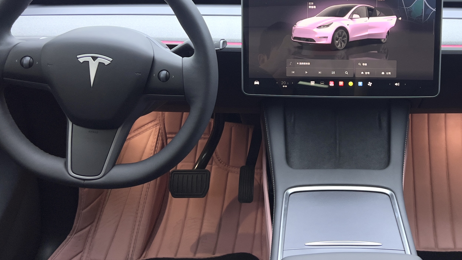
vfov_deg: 25.8
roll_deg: -0.9
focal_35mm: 46
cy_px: 83
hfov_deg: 43.6
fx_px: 564
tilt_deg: -20.6
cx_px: 327
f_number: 1.5
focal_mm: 5.7
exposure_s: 1/121
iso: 80
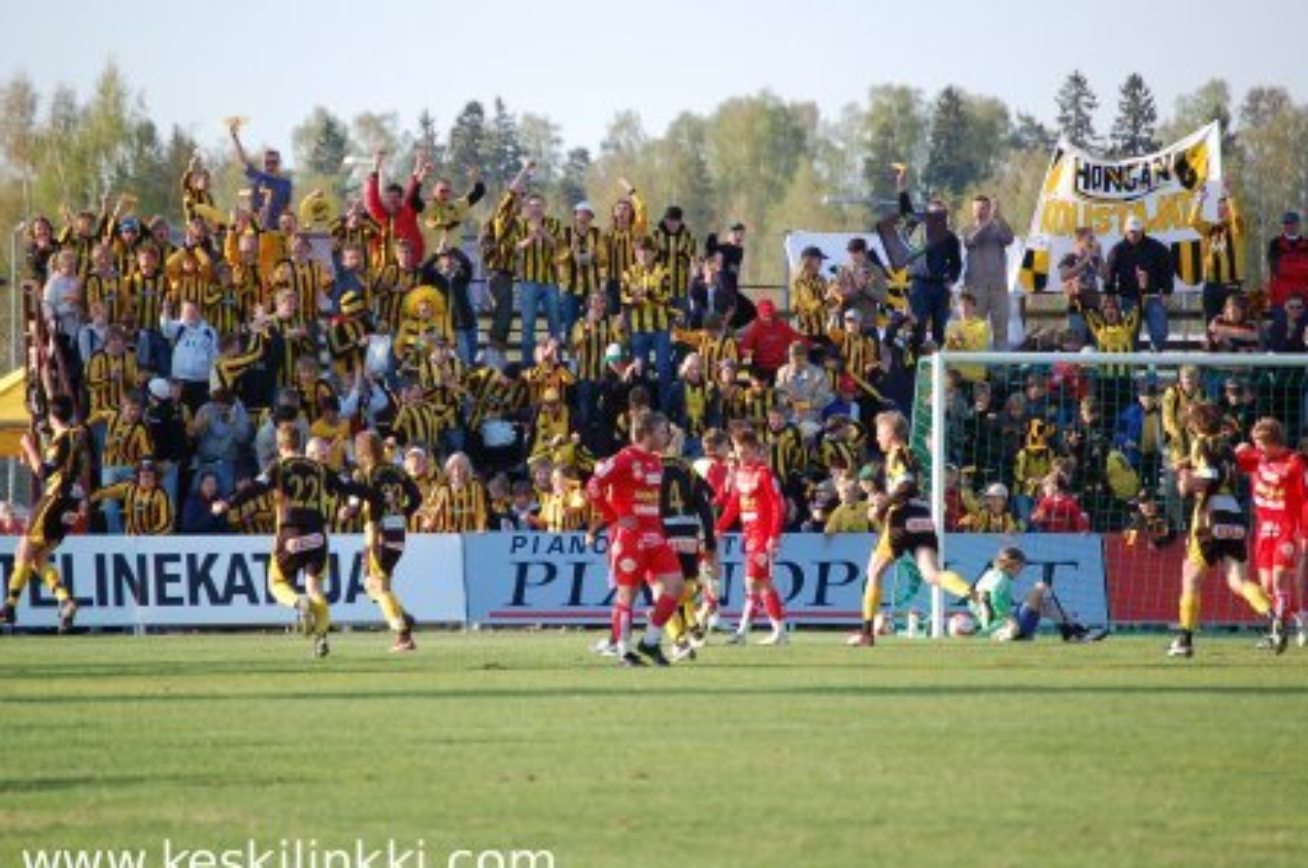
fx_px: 12118
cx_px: 655
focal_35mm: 334
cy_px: 414
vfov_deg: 4.1
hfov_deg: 6.2
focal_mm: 200
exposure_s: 1/500
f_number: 5.6
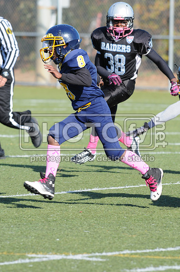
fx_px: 3385
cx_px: 90
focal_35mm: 450
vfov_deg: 4.6
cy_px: 136
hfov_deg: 3.0
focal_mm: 300
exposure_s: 1/500
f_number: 6.3
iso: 200
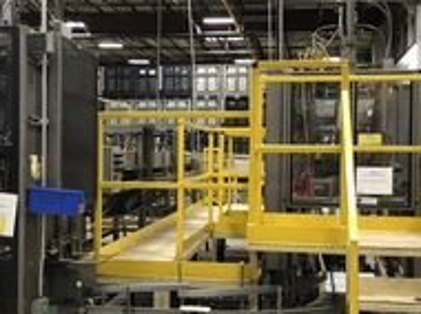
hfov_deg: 32.6
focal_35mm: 59
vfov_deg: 24.8
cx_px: 155
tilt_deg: -0.8
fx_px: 717
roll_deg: -0.2
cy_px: 168
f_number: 1.8
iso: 100
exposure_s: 1/15
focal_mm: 4
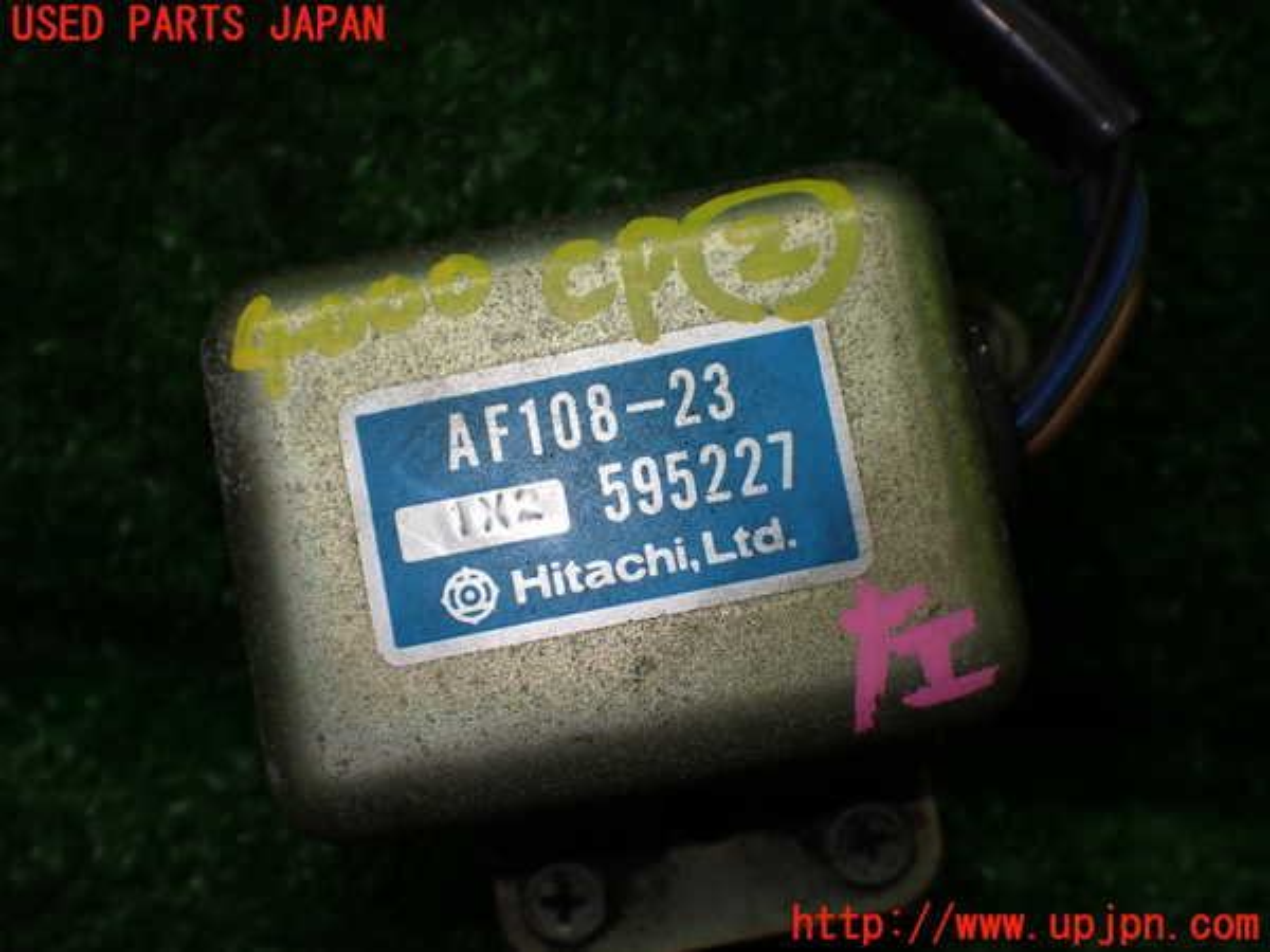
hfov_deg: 49.0
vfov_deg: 37.7
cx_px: 635
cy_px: 476
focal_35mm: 38
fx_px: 1394
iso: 125
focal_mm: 6.83
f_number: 2.7
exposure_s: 1/160
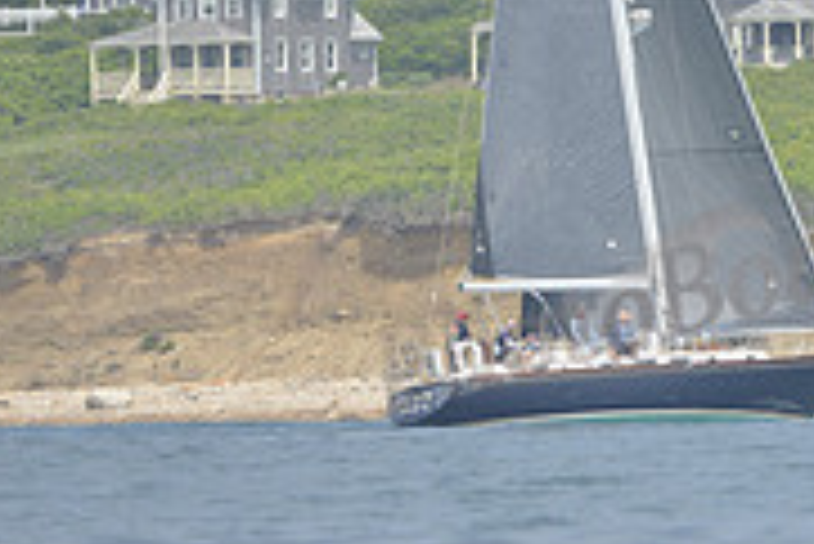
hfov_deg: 1.8
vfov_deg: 1.2
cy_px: 2
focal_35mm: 1120
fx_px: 25344
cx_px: 1241
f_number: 8
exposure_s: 1/1000
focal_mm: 350
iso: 280
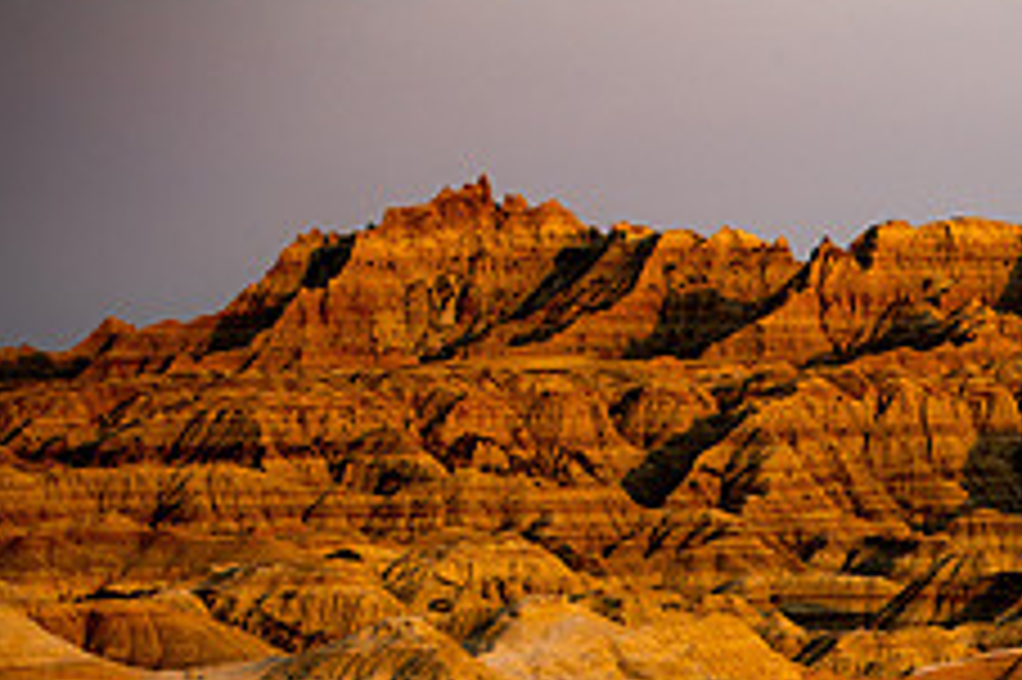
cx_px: 1153
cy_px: 804
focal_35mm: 179
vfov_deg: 7.6
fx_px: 5078
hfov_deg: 11.3
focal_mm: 70
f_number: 2.8
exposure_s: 1/200
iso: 64
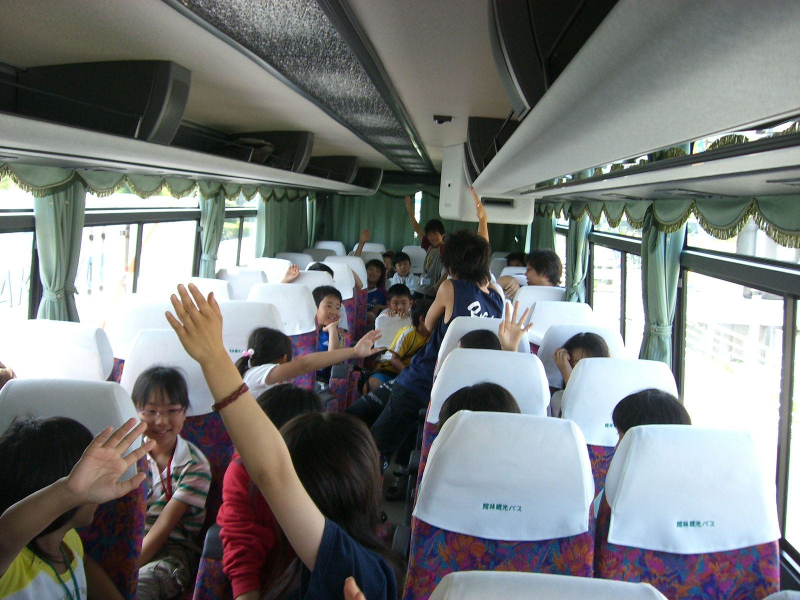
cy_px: 300
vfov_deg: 37.7
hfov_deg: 49.0
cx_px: 400
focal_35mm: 38
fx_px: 878
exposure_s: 1/125
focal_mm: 6.2
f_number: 2.7
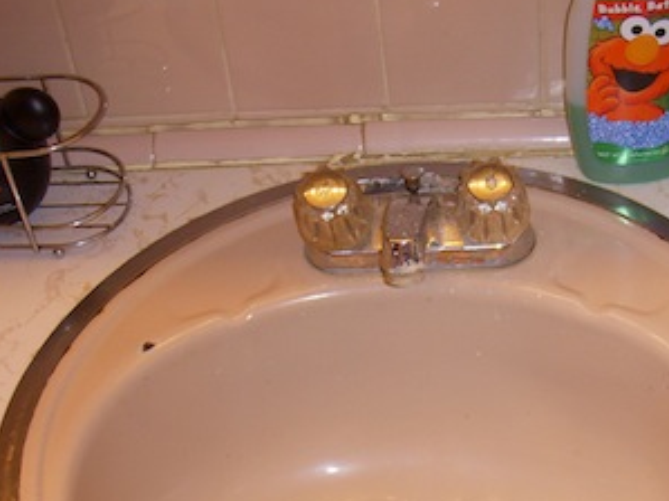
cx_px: 591
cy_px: 404
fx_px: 1352
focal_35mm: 70
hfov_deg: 26.9
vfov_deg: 20.7
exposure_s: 1/30
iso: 100
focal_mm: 6.3
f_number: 3.3
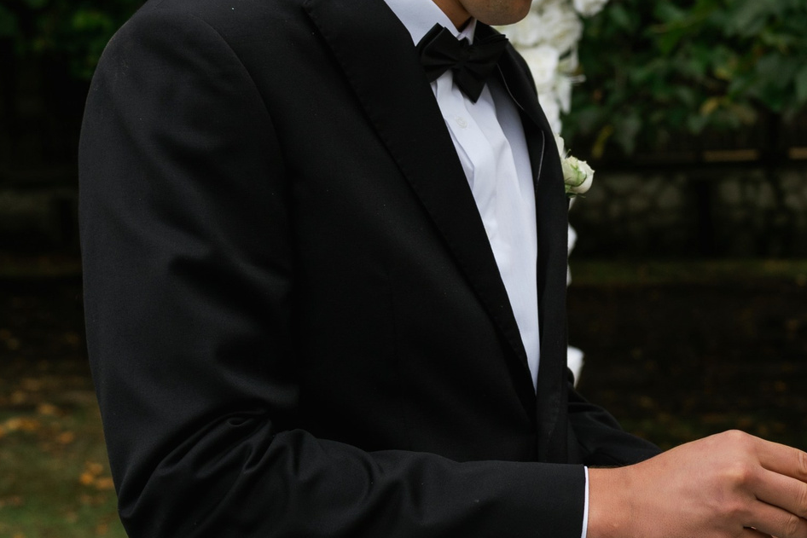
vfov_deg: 14.9
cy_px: 304
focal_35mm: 92
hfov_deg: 21.0
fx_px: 2063
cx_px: 900
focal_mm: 34
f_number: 3.5
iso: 125
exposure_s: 1/640
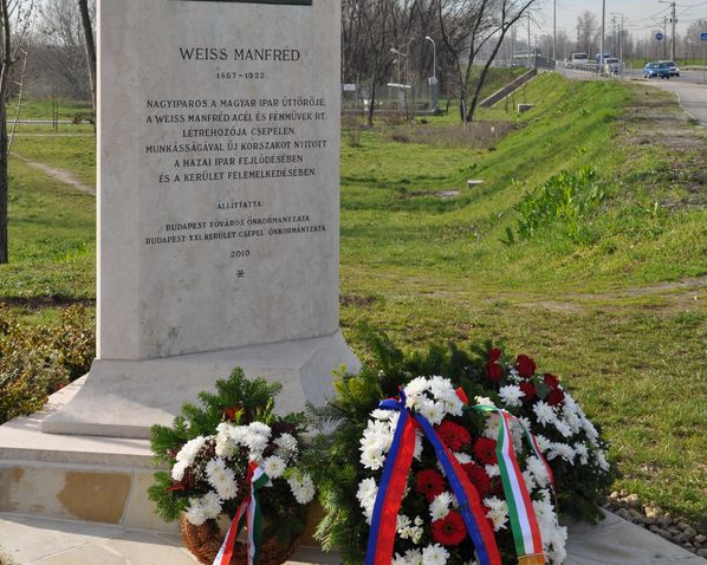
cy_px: 132
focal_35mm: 68
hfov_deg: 27.9
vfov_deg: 22.2
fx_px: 1422
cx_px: 354
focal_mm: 32
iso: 200
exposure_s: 1/320
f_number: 9
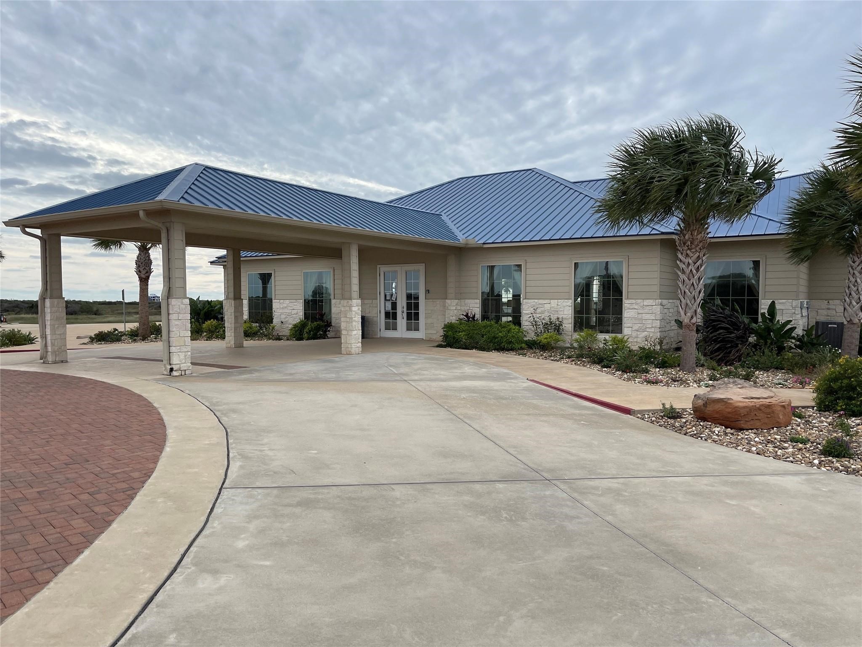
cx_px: 431
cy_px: 324
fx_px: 647
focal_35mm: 26
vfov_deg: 53.1
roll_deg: -0.4
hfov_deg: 67.3
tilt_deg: -2.1
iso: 50
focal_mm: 5.1
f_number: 1.6
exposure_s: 1/5376
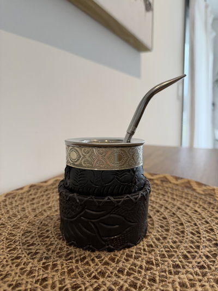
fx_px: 201
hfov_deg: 56.8
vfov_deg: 71.6
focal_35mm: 24
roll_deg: +0.7
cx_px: 109
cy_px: 146
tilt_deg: -8.5
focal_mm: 6.76
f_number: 1.78
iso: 200
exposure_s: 1/65
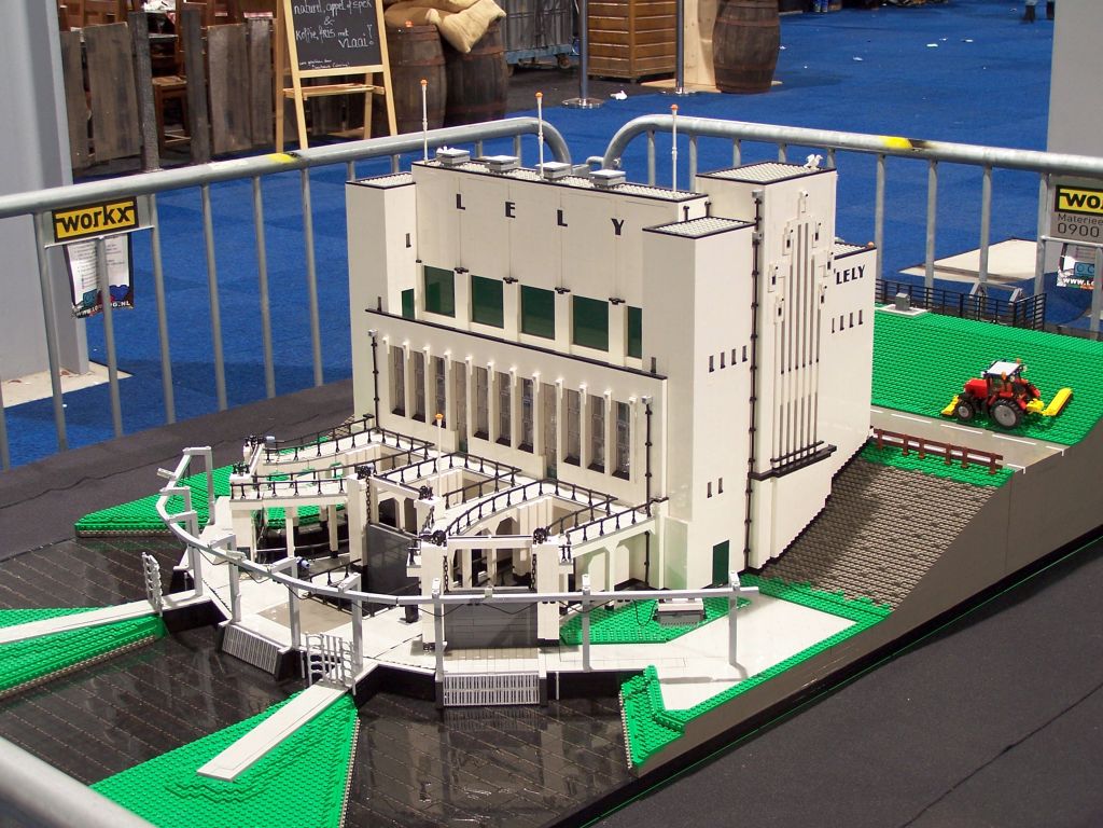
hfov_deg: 32.7
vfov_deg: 24.8
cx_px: 552
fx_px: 1880
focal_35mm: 59
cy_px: 414
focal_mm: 9.8
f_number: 3.1
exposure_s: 1/3
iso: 80
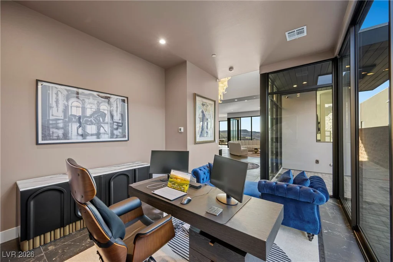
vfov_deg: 81.2
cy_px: 131
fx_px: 153
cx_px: 196
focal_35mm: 14
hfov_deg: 104.2
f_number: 8
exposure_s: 1/3
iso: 500
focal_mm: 14
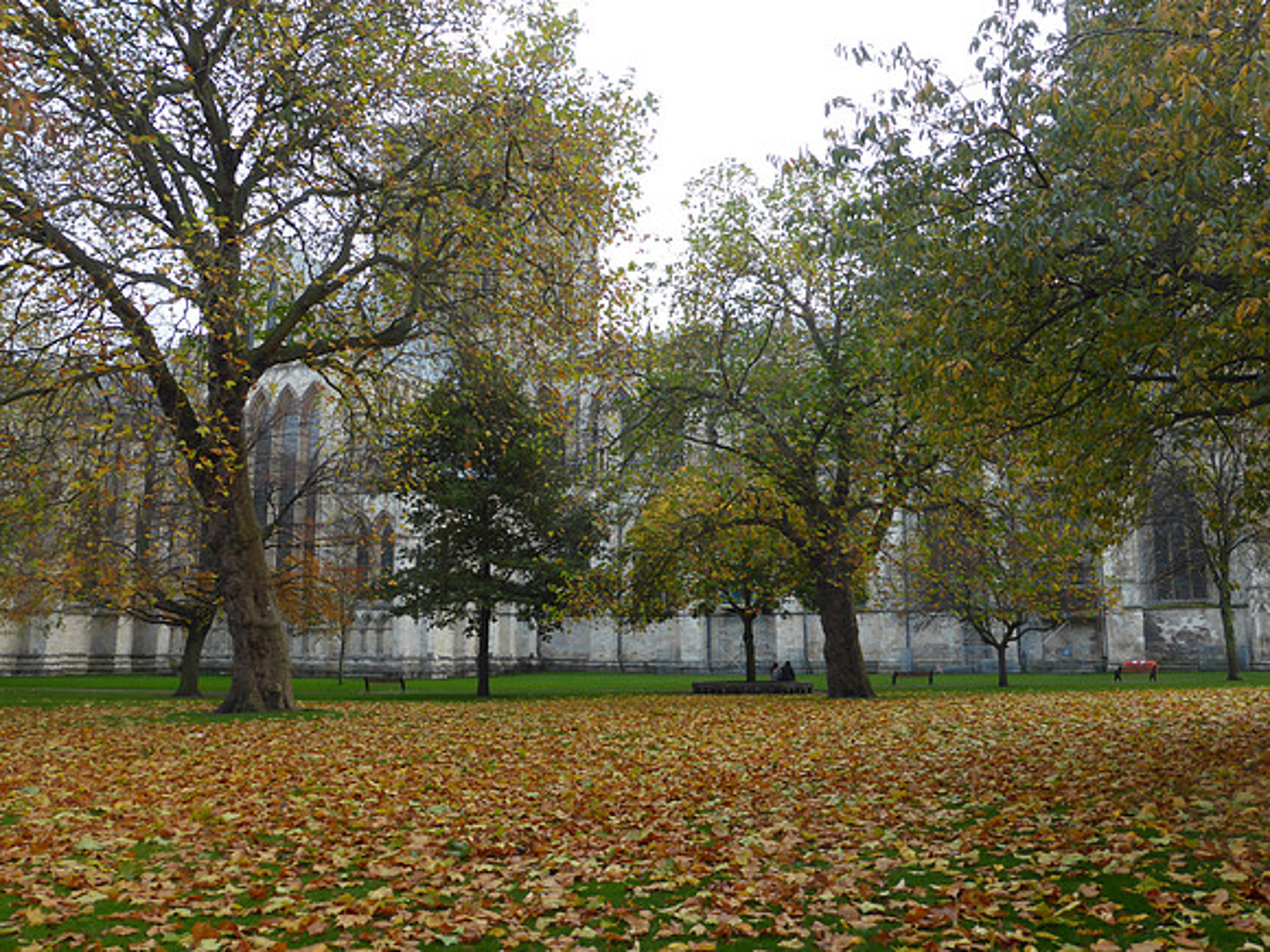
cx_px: 635
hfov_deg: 63.4
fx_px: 1027
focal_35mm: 28
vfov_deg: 49.7
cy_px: 476
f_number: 3.4
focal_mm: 4.8
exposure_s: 1/100
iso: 100
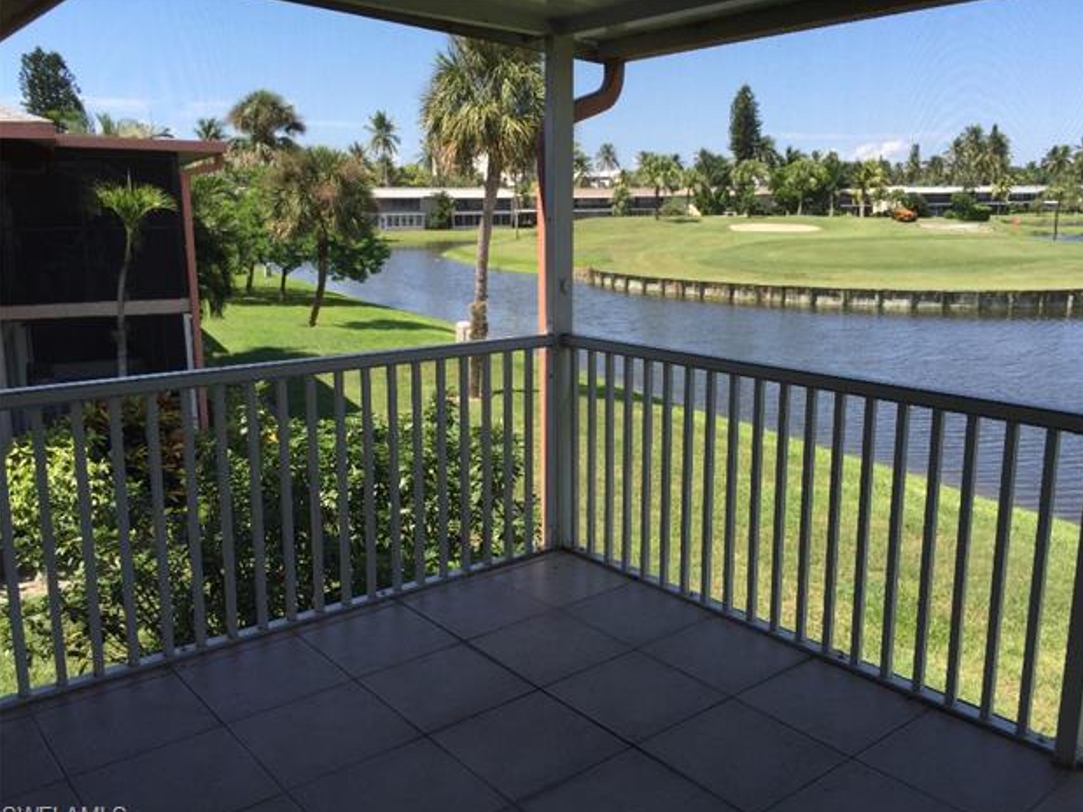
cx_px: 558
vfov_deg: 46.8
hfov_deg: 60.0
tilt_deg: -14.1
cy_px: 413
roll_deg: +0.1
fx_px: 938
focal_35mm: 30
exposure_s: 1/682
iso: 32
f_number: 2.2
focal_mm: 4.15
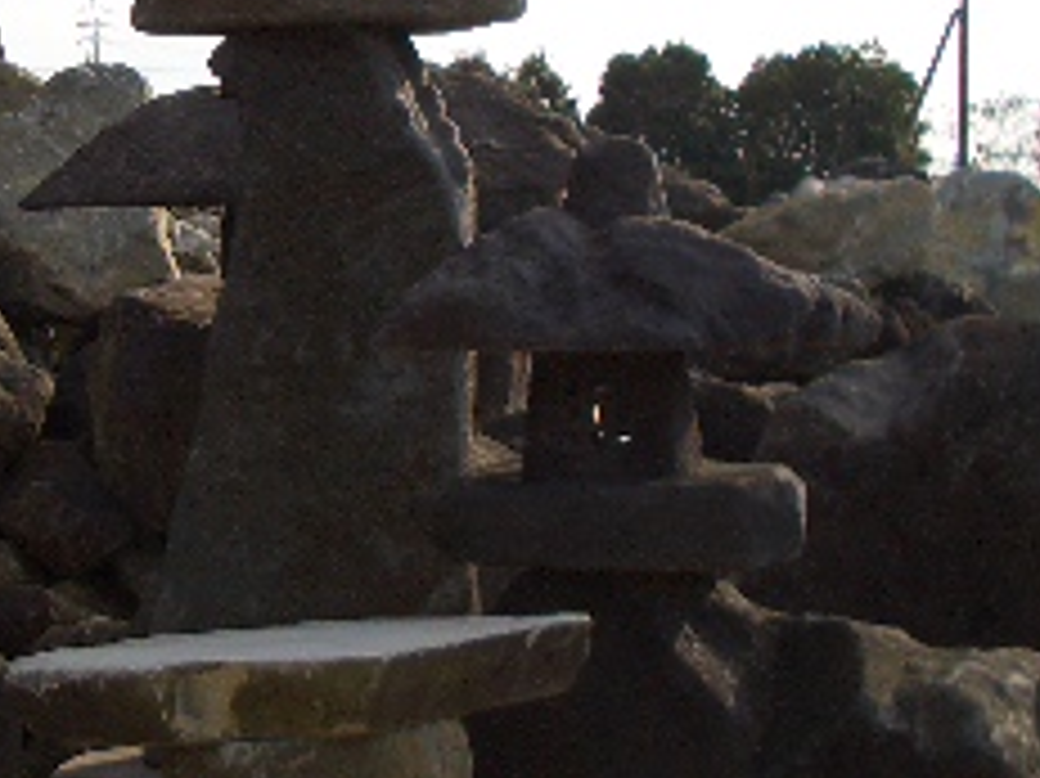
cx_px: -81
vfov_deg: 15.2
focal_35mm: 97
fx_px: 2913
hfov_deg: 19.5
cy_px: 279
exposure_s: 1/800
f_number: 2.6
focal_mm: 5.8
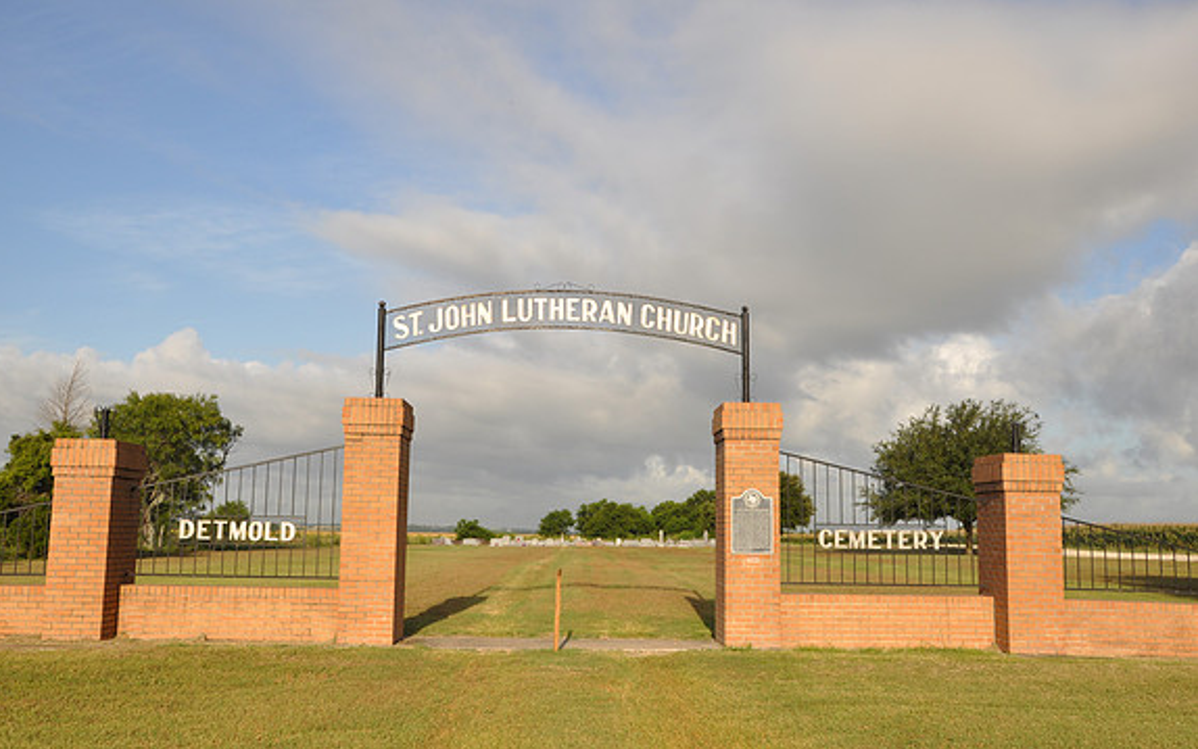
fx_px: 1208
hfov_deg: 52.7
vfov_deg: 34.4
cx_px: 595
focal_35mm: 37
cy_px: 349
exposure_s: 1/125
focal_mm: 24
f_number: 11
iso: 200
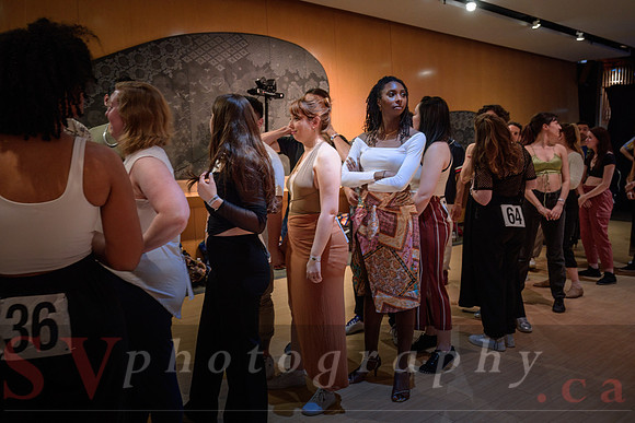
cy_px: 187
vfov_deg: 40.6
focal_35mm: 32
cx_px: 281
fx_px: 572
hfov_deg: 57.9
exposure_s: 1/125
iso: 1600
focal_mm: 28
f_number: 4
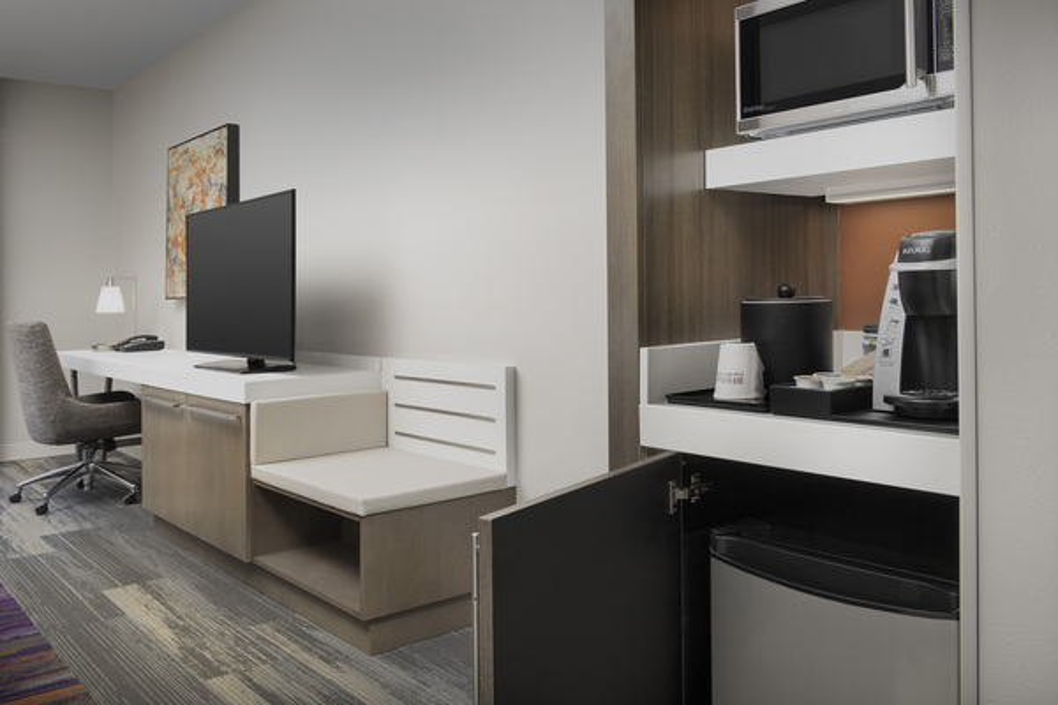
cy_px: 352
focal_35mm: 31
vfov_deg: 42.3
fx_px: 911
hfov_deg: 60.3
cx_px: 529
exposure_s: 1
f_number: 11
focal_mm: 31
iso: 400
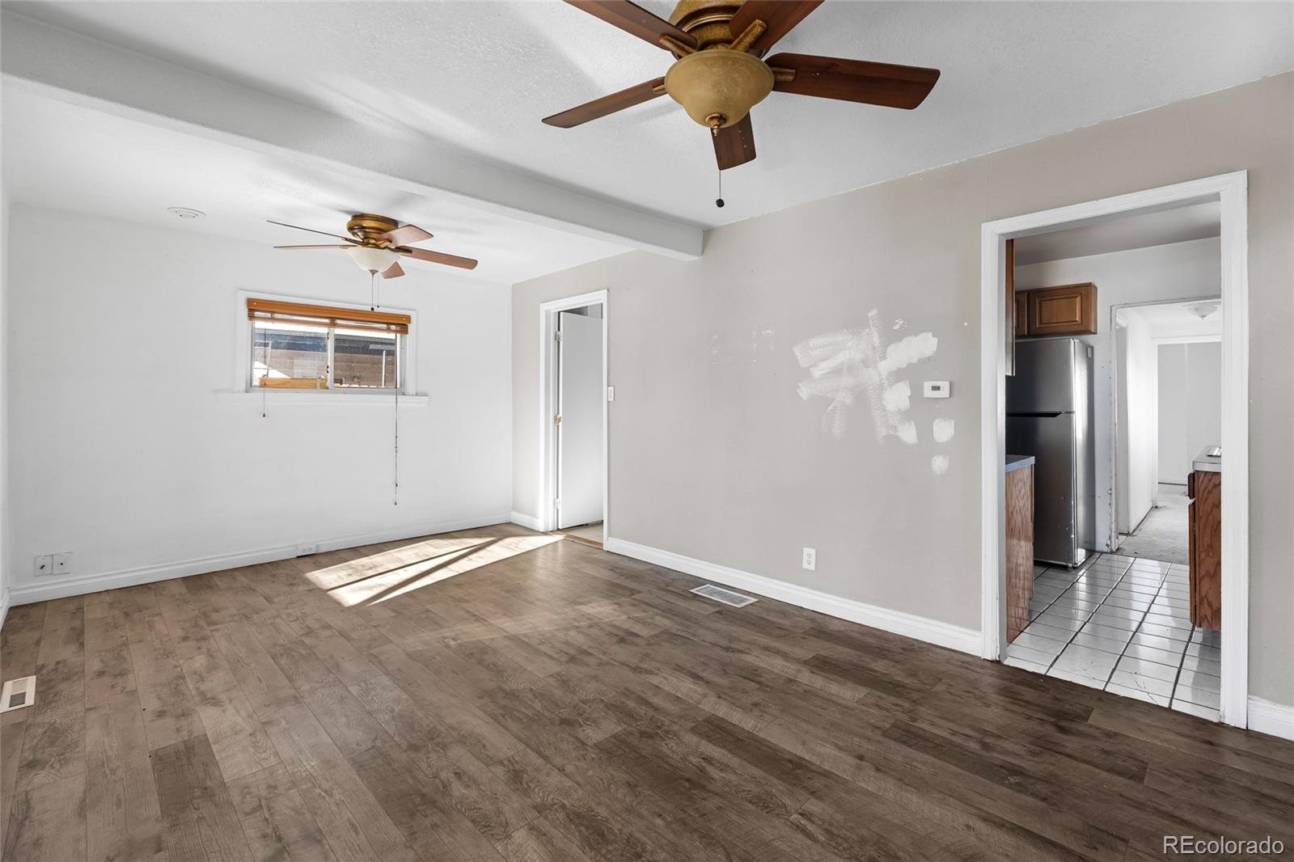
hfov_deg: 96.7
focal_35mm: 16
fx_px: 575
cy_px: 431
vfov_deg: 73.7
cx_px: 647
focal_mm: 16
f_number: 8
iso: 200
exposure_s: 1/4
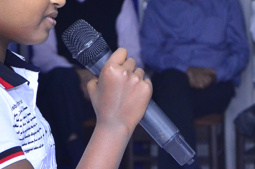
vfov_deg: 5.1
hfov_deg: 7.7
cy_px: 65
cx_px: 281
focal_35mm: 266
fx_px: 1880
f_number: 5
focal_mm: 48
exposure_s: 1/160
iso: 800
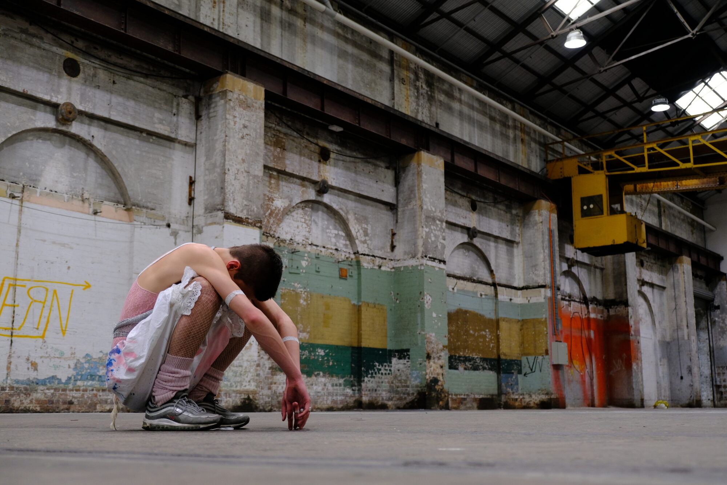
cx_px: 364
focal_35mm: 42
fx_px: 848
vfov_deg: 31.9
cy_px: 242
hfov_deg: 46.4
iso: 800
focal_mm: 27.7
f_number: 3.2
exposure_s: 1/100
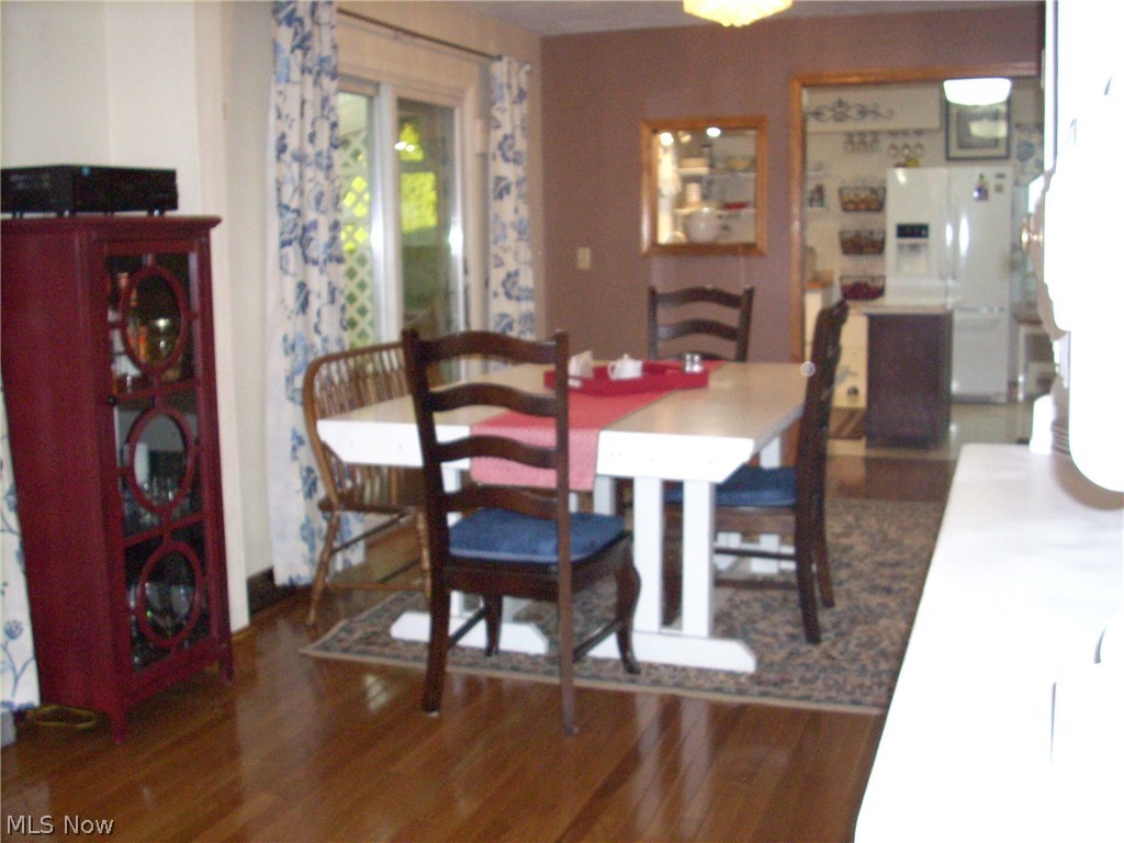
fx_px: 1201
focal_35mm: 37
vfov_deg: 38.7
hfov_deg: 50.1
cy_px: 422
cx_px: 562
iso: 400
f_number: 2.8
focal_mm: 6.2
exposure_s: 1/60
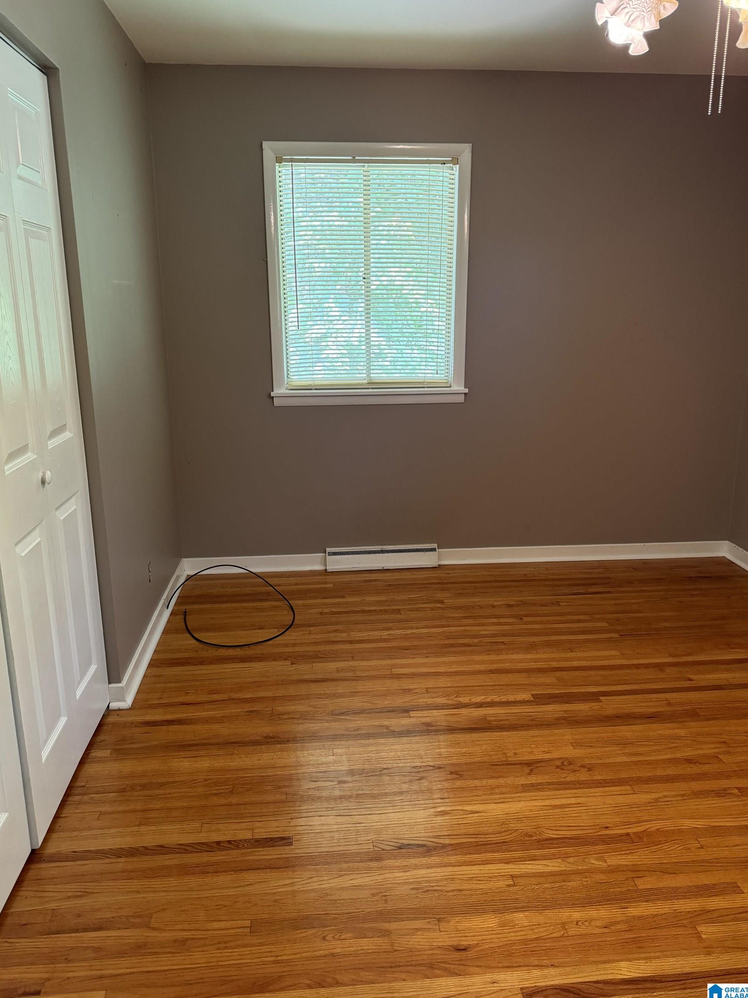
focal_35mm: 25
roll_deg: +1.4
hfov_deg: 54.9
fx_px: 720
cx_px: 372
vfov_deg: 69.4
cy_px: 485
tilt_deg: -12.6
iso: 320
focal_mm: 6.76
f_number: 1.78
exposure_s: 1/60
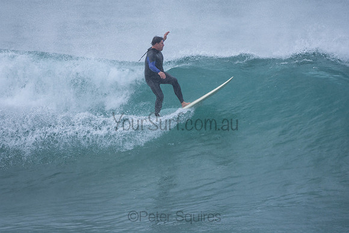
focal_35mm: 720
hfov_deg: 2.9
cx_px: 174
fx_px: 6981
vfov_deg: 1.9
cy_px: 116
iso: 280
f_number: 5.6
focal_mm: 480
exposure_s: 1/1000
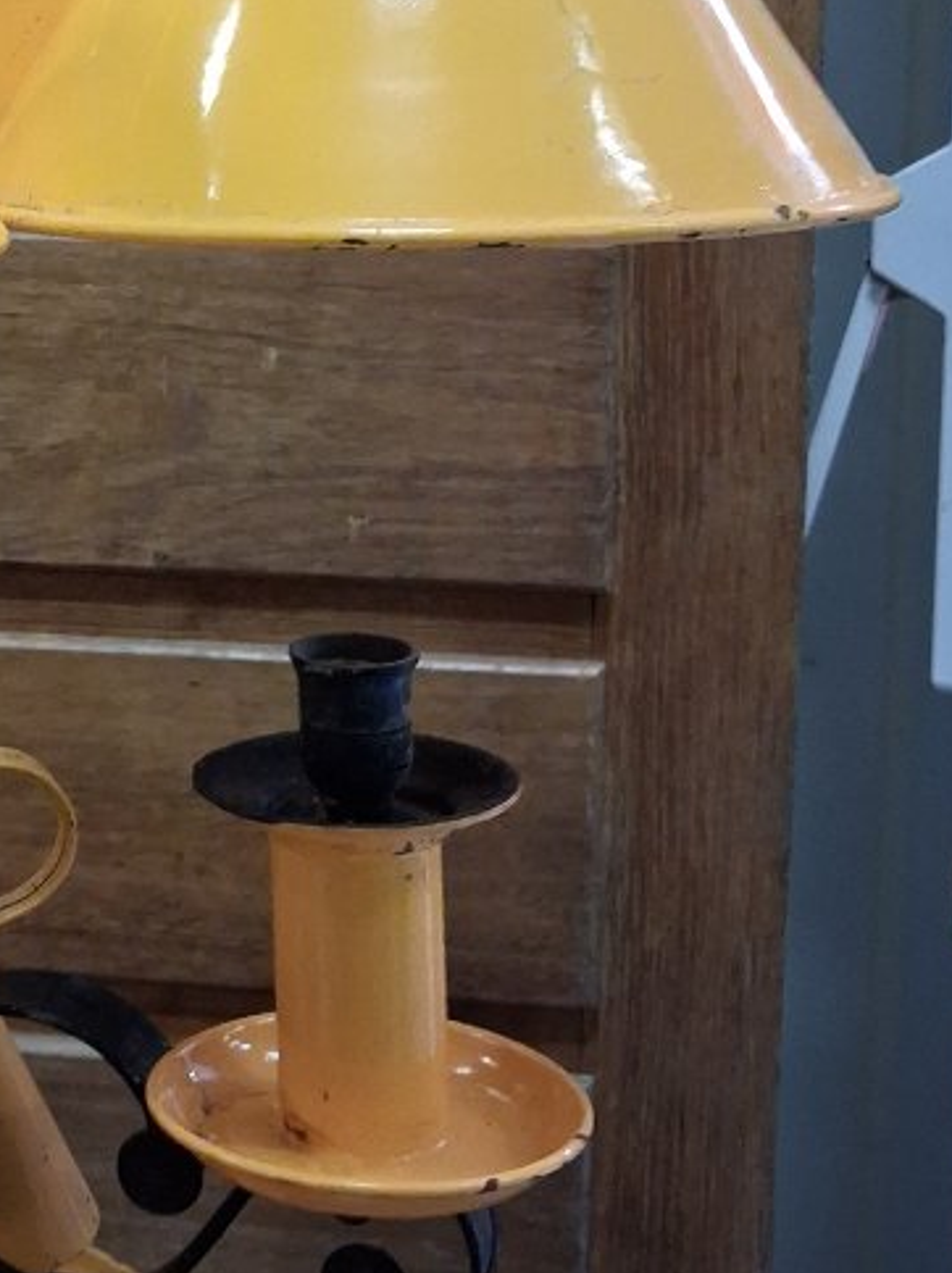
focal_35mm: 67
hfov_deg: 20.8
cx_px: -107
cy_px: 305
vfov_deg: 28.5
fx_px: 2461
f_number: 1.8
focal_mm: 4
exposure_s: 1/33.3
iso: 500
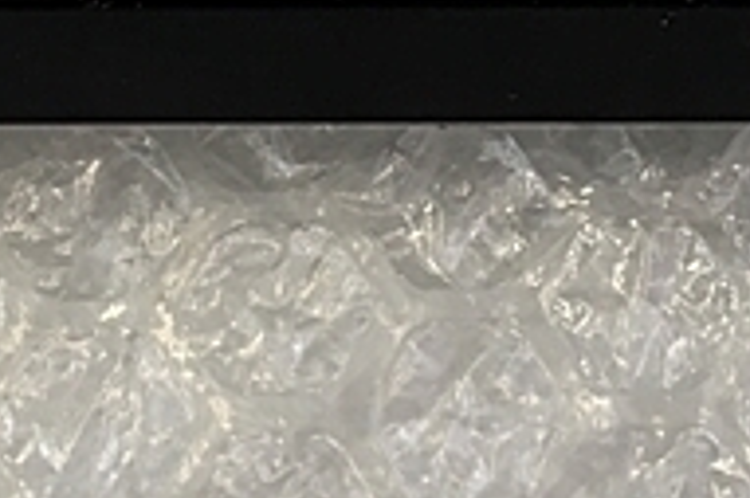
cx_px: 267
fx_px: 2102
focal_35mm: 101
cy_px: -35
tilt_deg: -73.8
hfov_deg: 20.2
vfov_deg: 13.3
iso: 25
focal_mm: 4.15
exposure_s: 1/40
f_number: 2.2
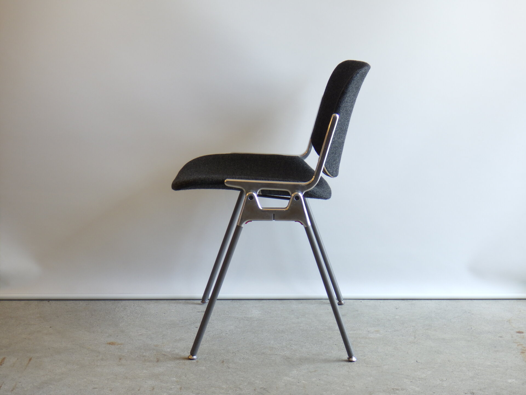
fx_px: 1170
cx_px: 263
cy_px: 198
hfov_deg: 25.3
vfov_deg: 19.1
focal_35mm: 77
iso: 125
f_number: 4.8
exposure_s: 1/30
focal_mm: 13.7
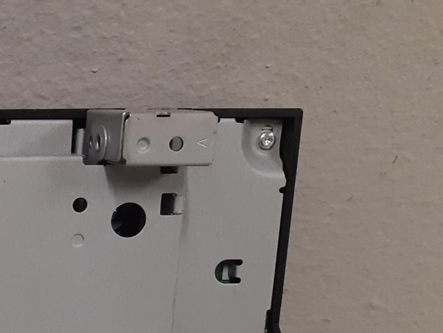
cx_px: -242
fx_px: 1050
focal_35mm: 82
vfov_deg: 17.4
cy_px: 365
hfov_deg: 20.2
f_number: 1.7
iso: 160
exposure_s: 1/50
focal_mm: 3.93
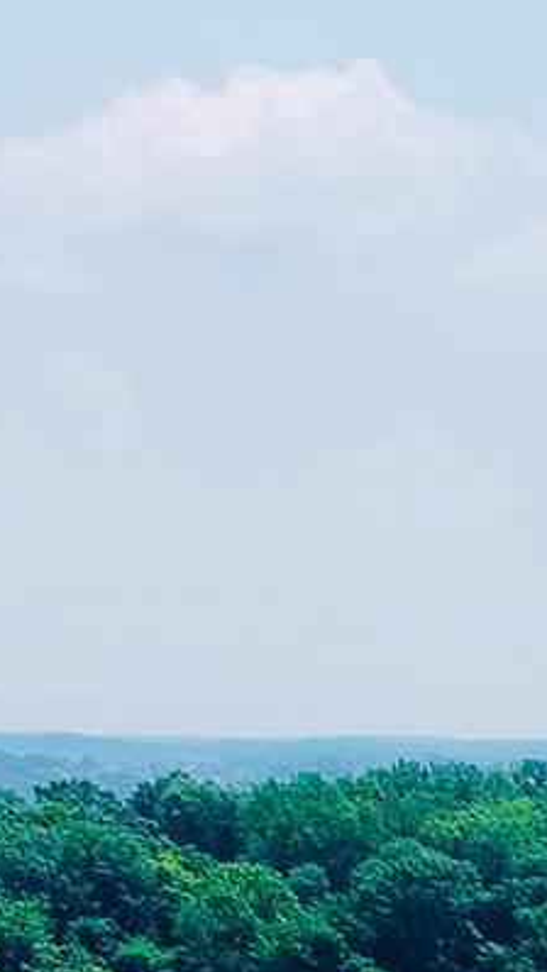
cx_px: 1314
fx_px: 3608
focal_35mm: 140
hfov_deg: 8.0
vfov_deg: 13.8
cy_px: 1700
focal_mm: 4.49
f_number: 2.6
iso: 100
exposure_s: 1/1600
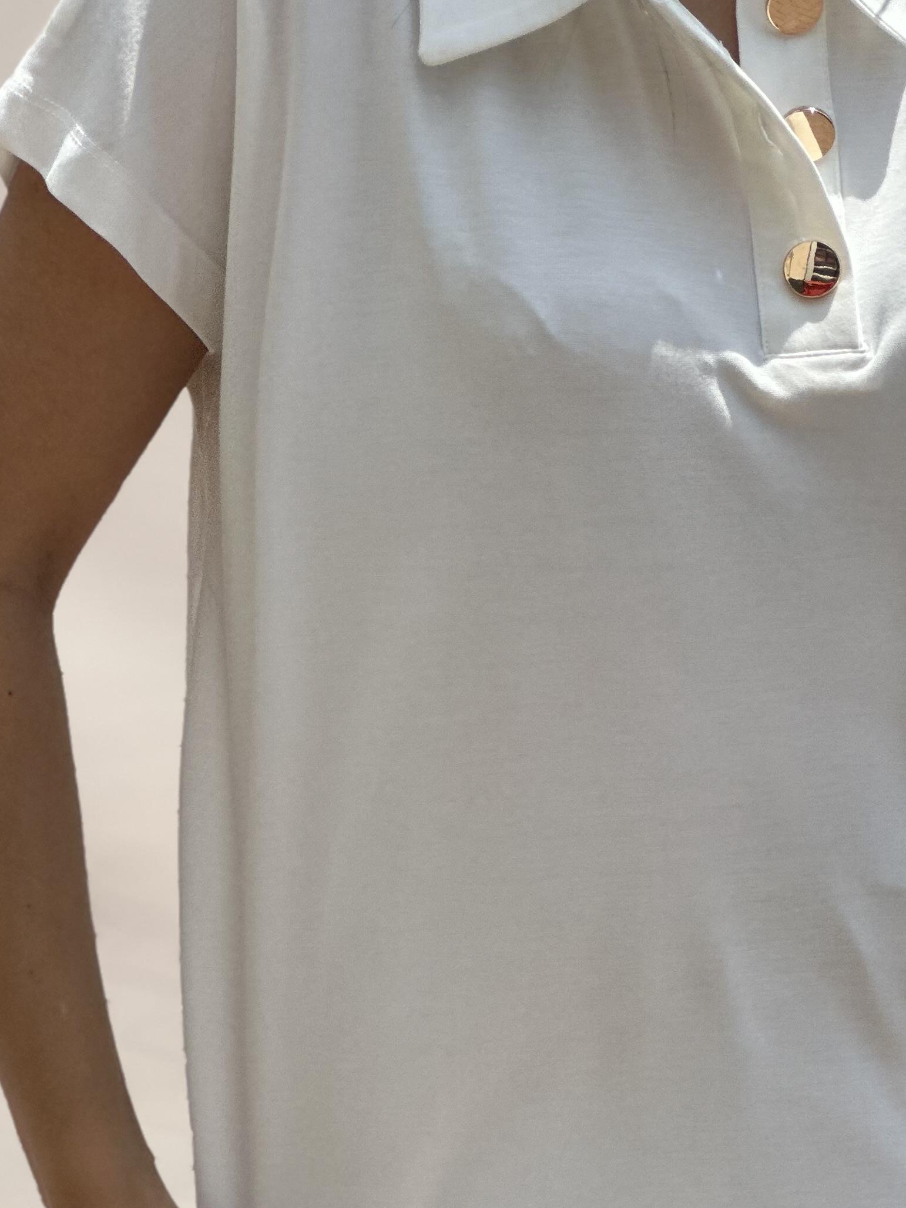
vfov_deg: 13.1
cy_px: 734
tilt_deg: -16.9
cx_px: 602
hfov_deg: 9.8
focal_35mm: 151
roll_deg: +0.0
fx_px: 5269
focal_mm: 9
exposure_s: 1/708
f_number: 2.8
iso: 32
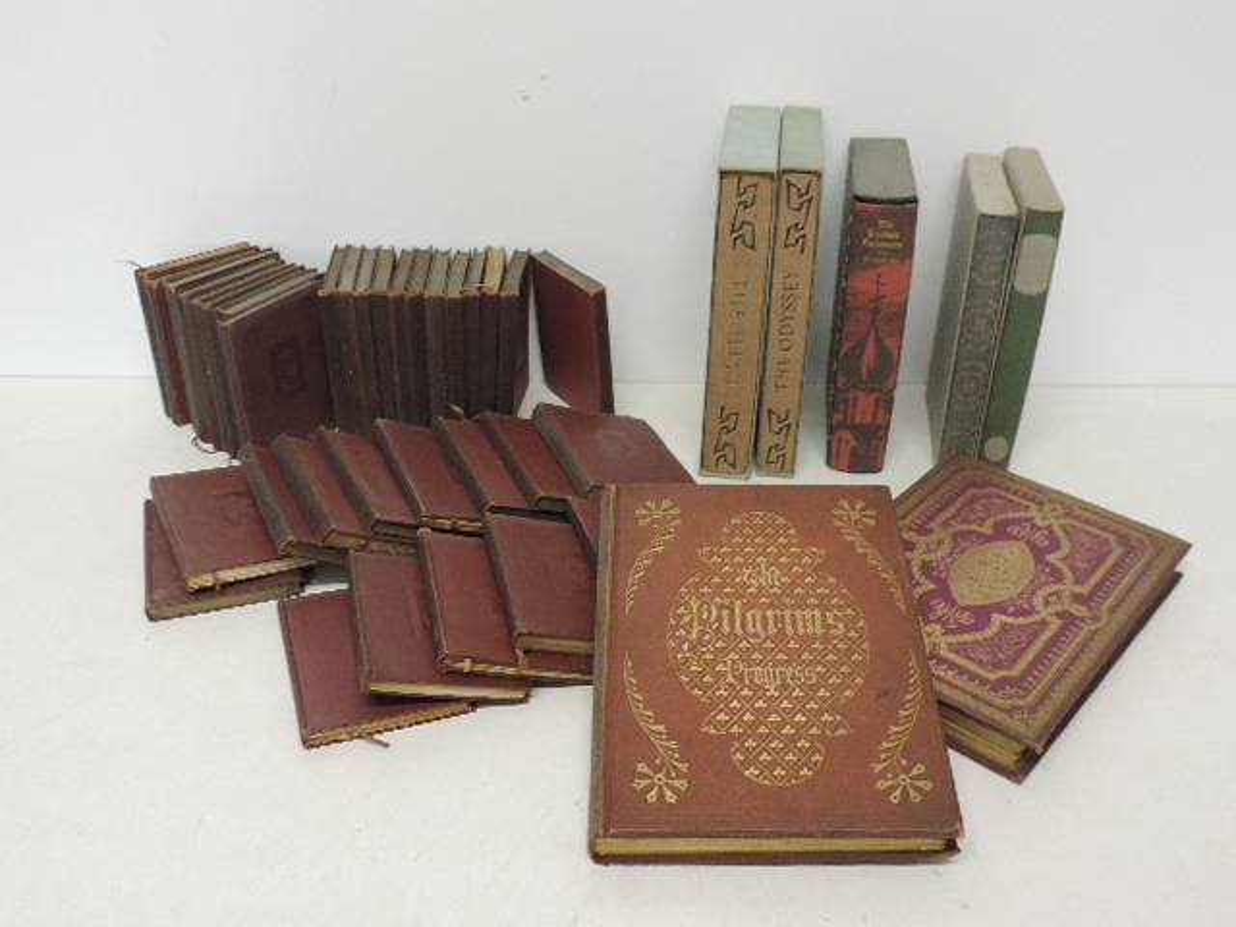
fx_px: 1178
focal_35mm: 33
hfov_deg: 55.4
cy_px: 464
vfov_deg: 42.9
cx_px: 618
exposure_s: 1/15
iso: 400
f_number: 3.2
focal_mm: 5.8
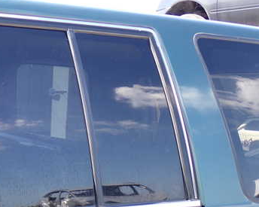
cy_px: 130
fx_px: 613
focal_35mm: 80
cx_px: 35
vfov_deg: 19.1
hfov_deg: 23.3
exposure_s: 1/100
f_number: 3.1
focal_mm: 8.4
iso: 100
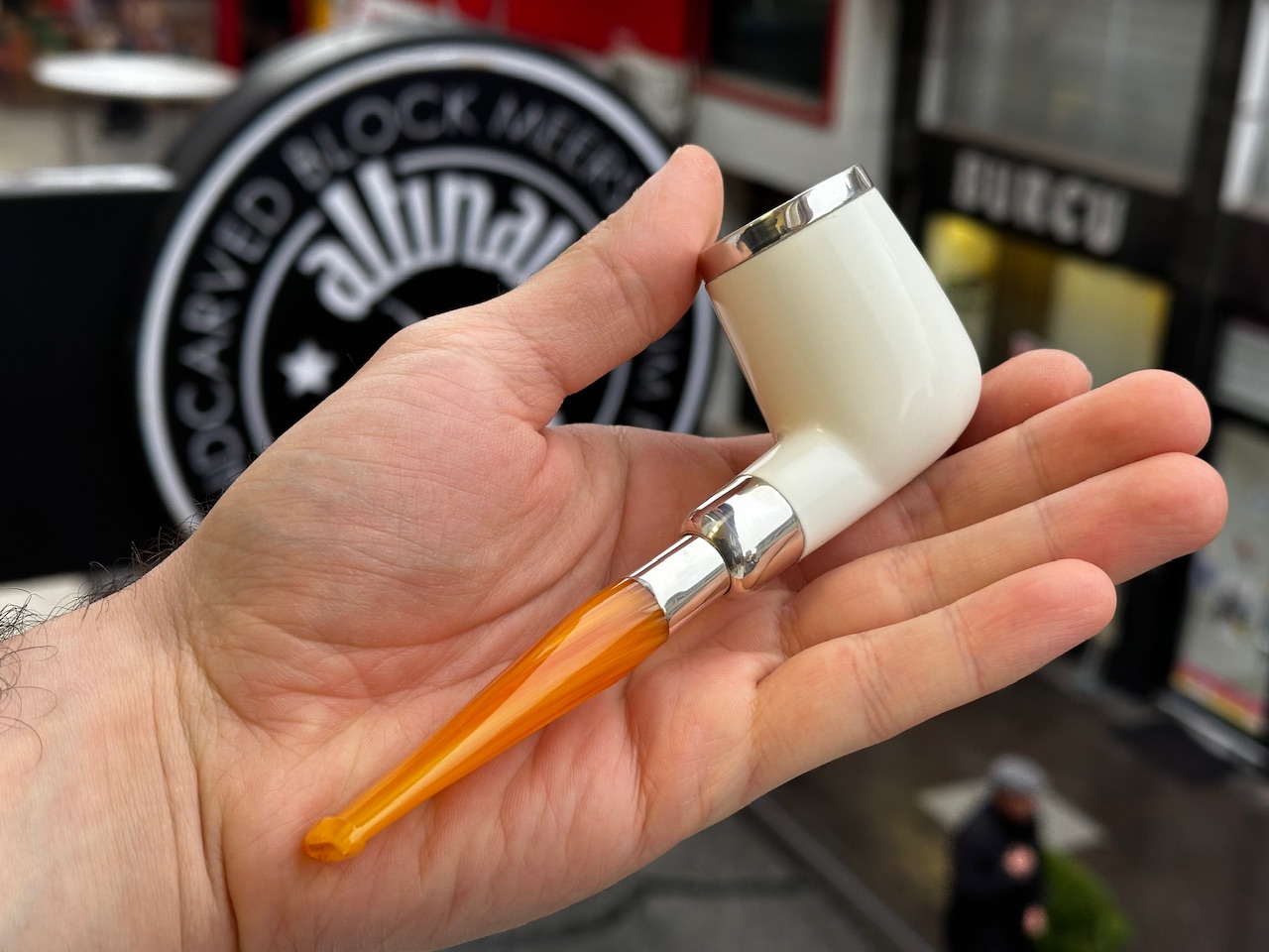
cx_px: 634
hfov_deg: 39.7
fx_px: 1760
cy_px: 476
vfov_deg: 30.3
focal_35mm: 48
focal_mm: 6.86
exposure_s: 1/121
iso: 80
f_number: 1.78
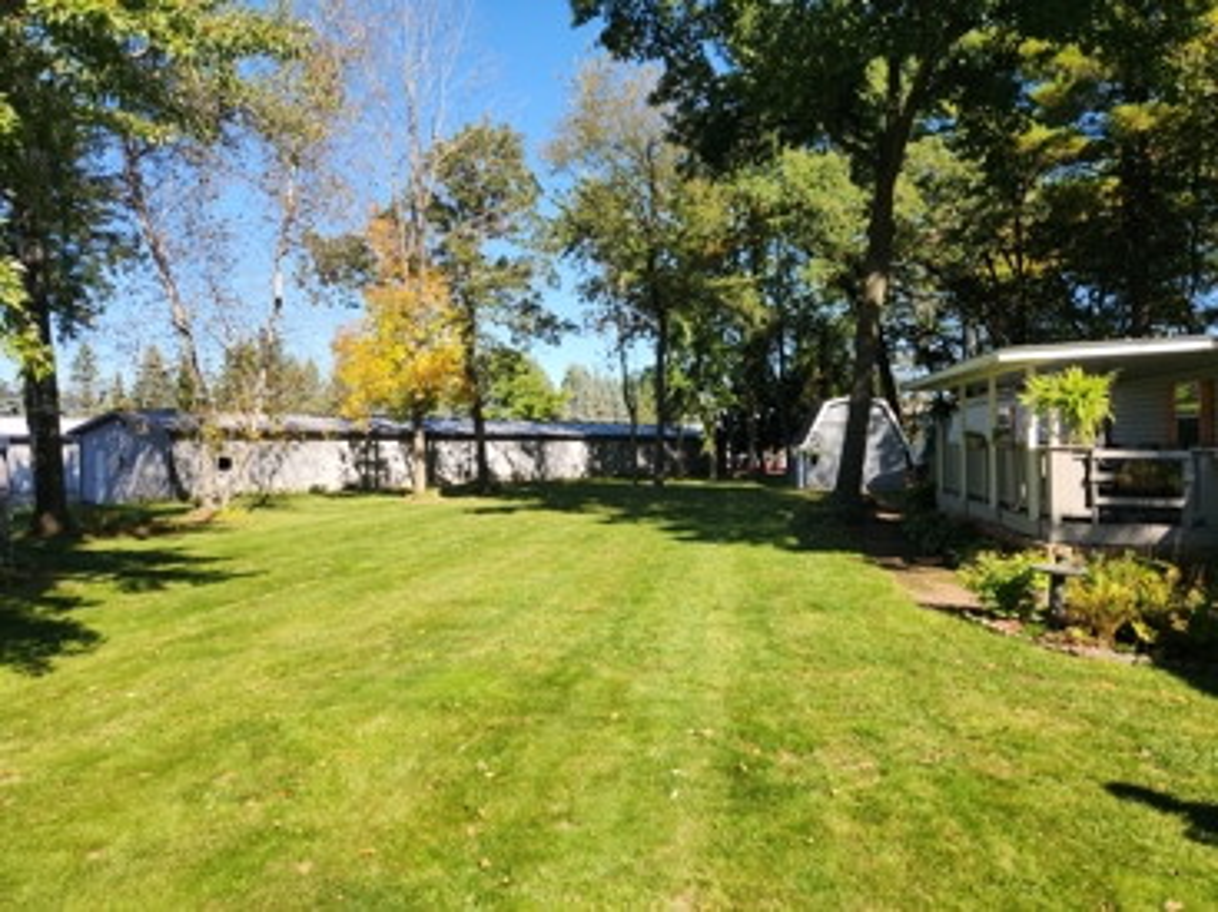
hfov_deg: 73.9
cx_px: 609
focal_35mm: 23
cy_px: 456
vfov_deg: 58.9
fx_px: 809
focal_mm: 5.4
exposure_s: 1/788
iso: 20
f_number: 1.8
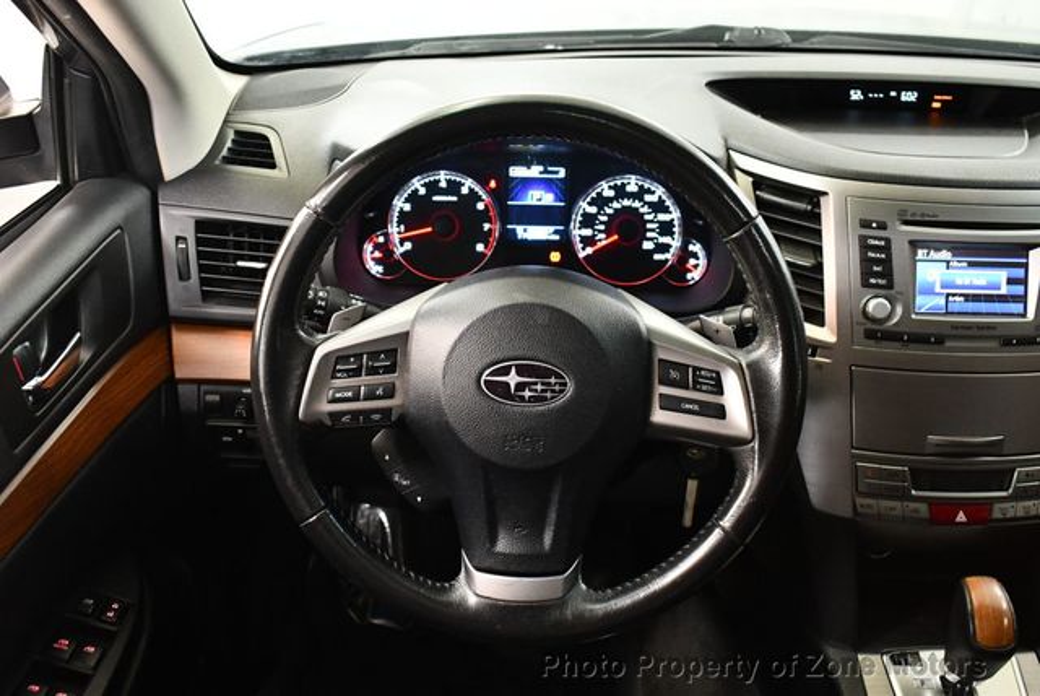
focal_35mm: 36
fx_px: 1041
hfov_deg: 53.1
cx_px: 520
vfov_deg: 36.9
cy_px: 348
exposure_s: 1/80
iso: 3200
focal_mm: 18
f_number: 3.5
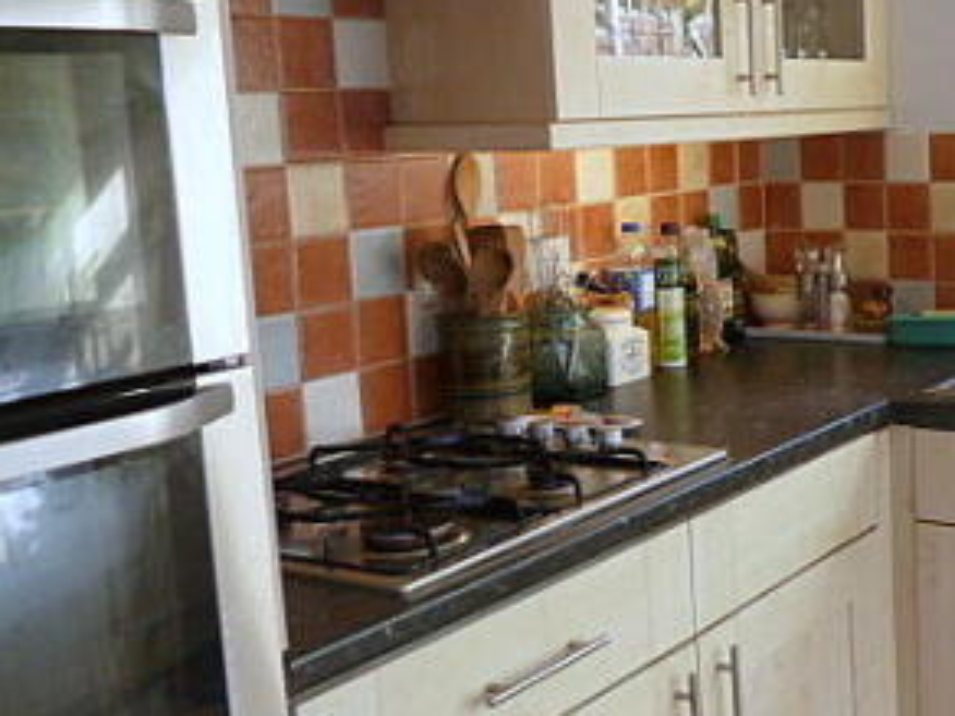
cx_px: 947
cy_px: 309
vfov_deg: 29.1
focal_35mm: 50
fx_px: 1379
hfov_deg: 34.8
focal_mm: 4.1
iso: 100
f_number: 3.3
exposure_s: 1/40
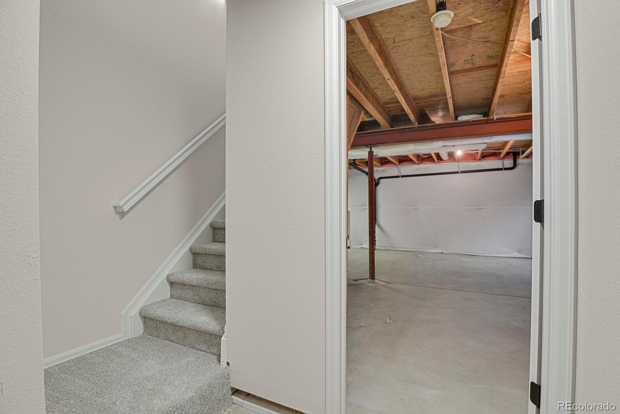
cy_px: 207
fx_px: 293
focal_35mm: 17
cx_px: 310
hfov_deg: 93.3
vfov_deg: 70.4
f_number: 8
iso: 250
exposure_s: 4
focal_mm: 17
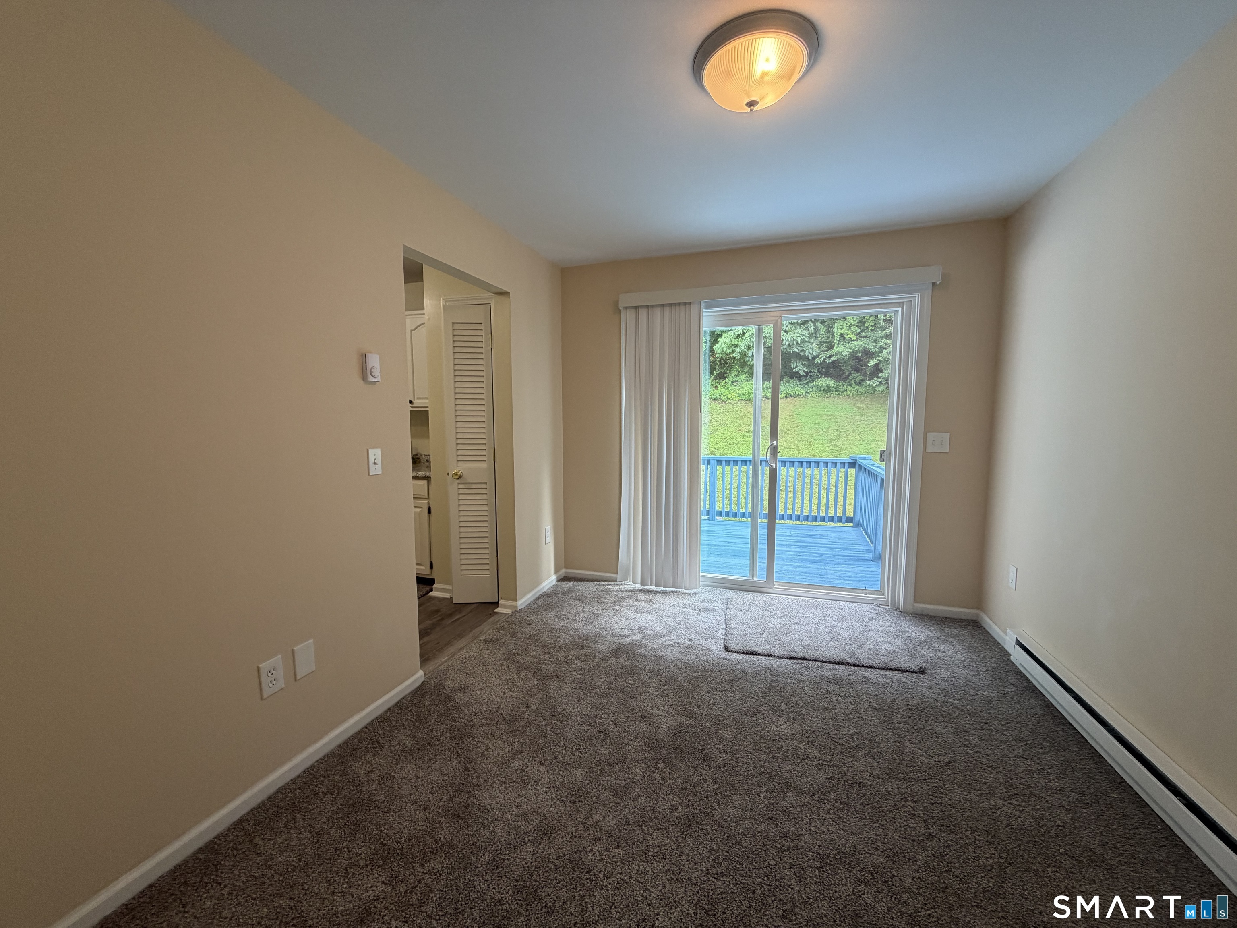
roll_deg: +0.4
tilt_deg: -6.4
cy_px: 464
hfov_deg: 102.1
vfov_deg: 85.7
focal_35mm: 14
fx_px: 500
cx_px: 618
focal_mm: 2.22
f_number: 2.2
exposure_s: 1/120
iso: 200
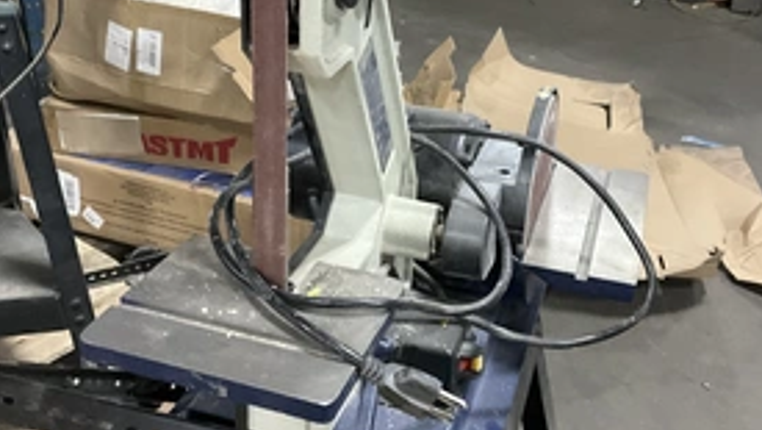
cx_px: 374
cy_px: 147
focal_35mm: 46
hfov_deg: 44.6
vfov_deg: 25.9
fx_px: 930
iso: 320
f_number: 1.8
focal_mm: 3
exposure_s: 1/40
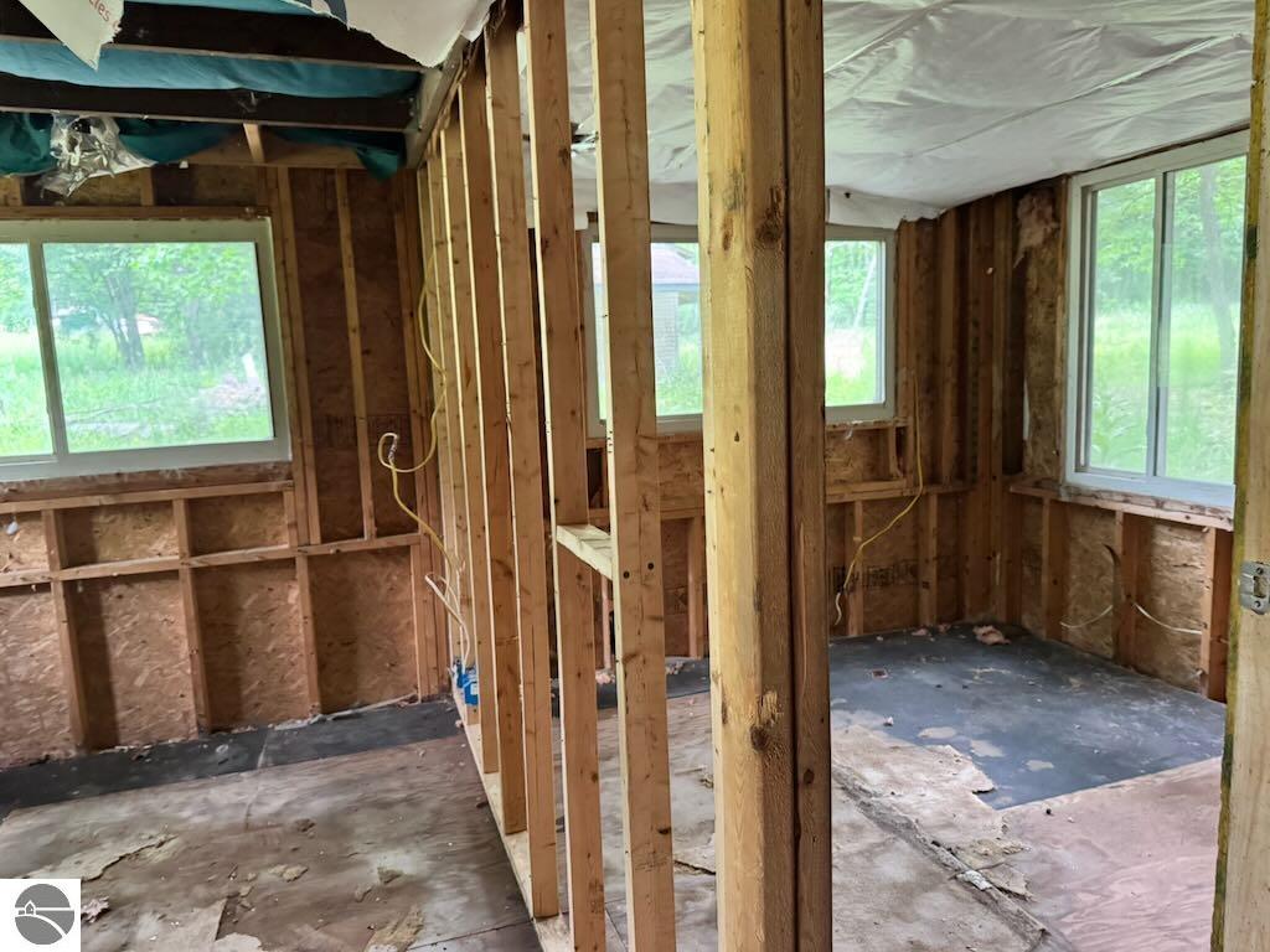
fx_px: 881
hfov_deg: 71.6
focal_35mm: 24
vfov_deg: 56.8
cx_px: 635
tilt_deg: -9.1
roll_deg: +2.2
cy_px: 476
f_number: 1.78
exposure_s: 1/43
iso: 800
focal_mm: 6.76
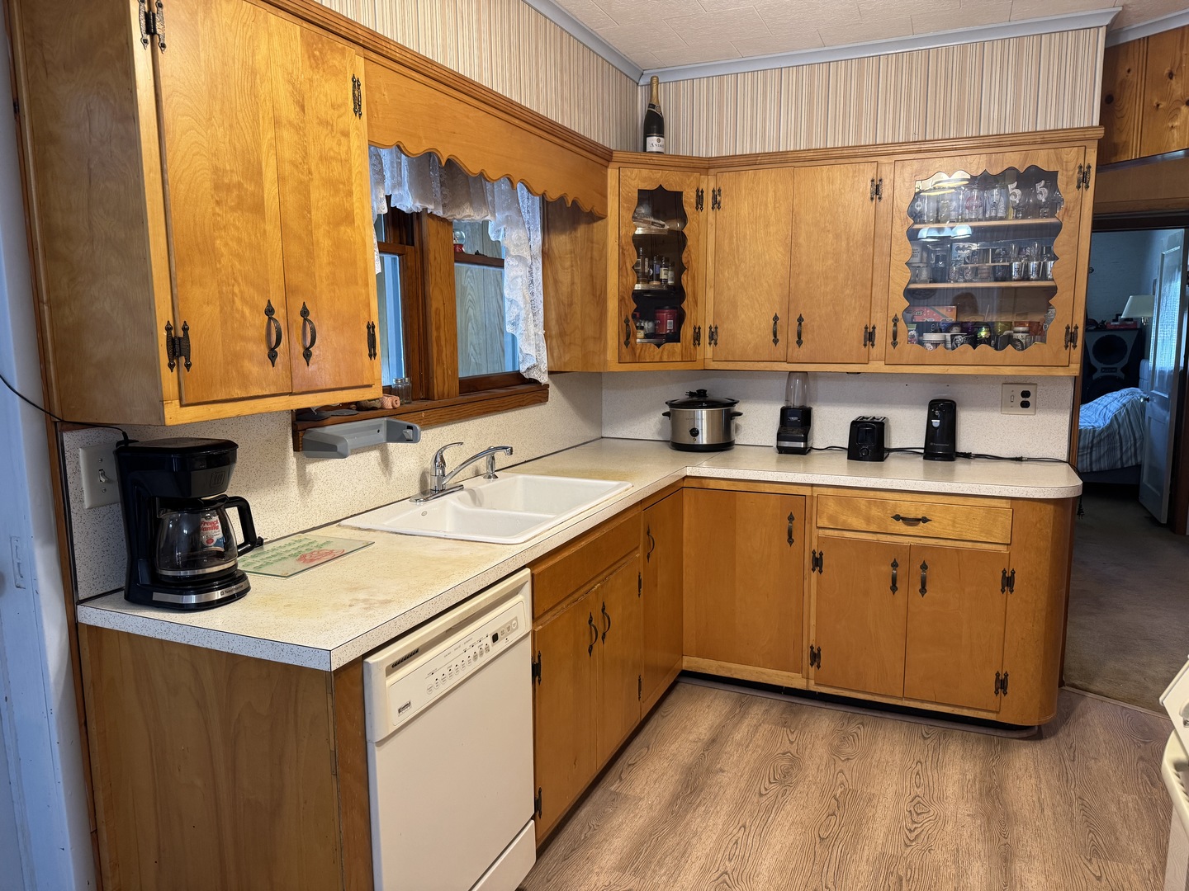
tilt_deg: -8.7
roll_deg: +0.2
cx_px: 594
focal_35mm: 24
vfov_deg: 56.8
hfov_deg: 71.6
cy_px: 446
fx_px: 824
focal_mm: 6.76
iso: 250
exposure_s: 1/60
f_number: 1.78
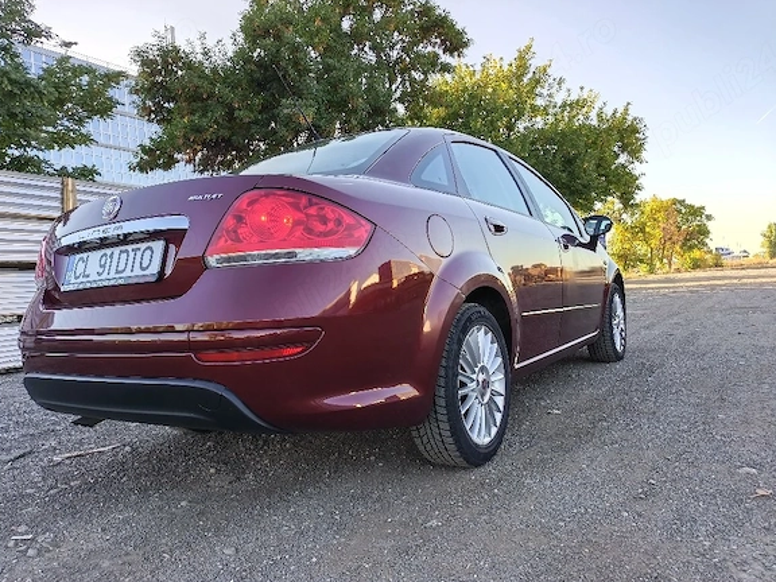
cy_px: 298
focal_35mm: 25
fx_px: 560
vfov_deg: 54.9
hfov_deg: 69.4
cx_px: 373
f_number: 1.75
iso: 172
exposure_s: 1/100
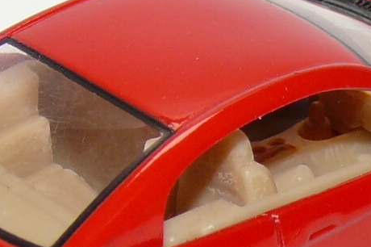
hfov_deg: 5.5
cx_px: 270
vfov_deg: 3.7
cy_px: 117
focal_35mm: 373
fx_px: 3841
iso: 100
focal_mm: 13.6
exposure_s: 1/30
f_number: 4
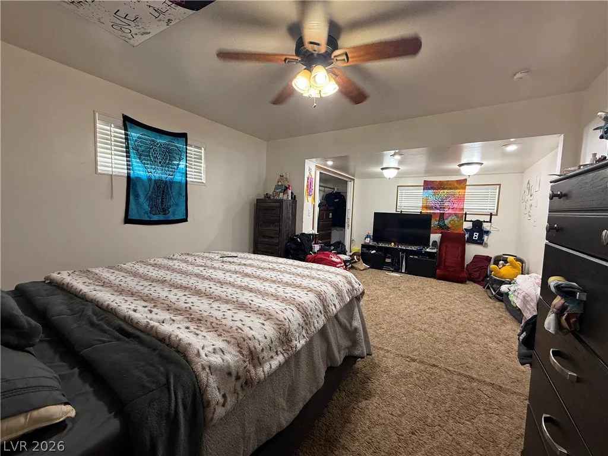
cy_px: 228
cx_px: 304
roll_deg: -2.9
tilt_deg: -4.8
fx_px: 246
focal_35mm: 14
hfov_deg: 102.1
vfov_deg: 85.7
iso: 250
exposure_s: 1/60
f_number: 2.2
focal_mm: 2.22
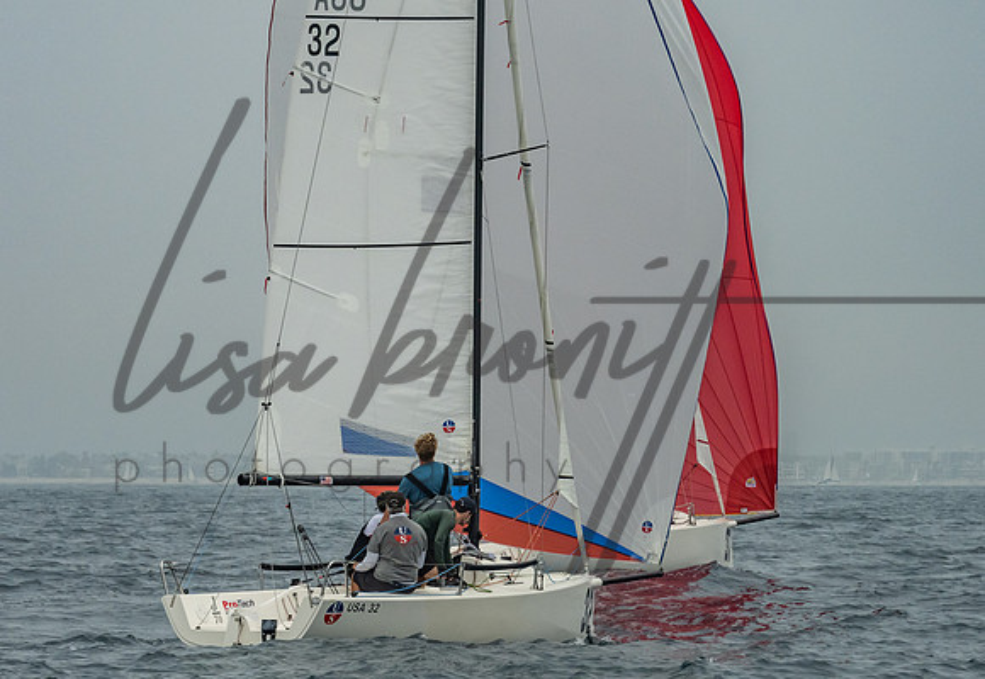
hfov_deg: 10.0
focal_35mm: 204
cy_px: 293
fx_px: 5633
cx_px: 358
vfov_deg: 6.9
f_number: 9
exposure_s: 1/3200
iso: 800
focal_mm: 135
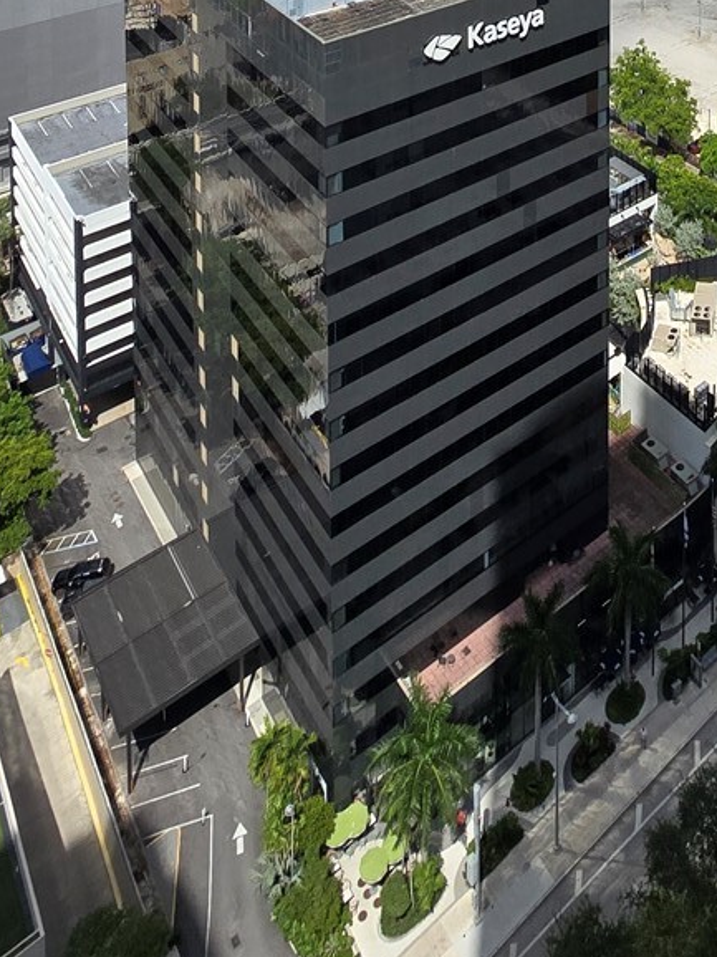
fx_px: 995
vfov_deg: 33.1
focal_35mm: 36
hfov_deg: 36.4
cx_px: 684
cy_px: -358
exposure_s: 1/3354
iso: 50
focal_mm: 2.2
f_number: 2.2
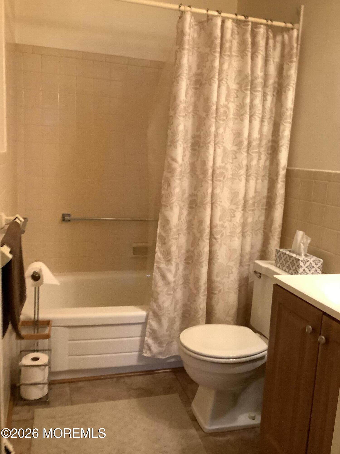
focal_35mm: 31
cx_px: 170
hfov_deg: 45.4
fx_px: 406
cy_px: 227
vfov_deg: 58.4
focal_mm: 3.3
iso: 250
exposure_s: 1/60
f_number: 2.4
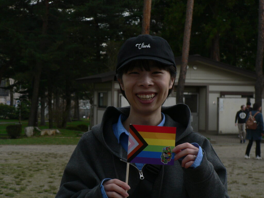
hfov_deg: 18.5
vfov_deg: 14.0
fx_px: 808
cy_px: 99
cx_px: 132
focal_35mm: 106
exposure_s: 1/200
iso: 100
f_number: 4.5
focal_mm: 17.7
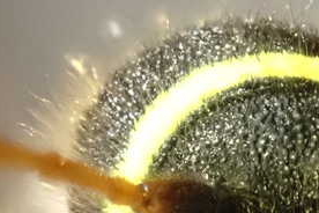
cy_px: 241
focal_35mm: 322
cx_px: 303
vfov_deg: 4.3
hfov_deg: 6.4
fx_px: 2853
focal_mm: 18
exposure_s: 1/30
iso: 1600
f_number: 6.3
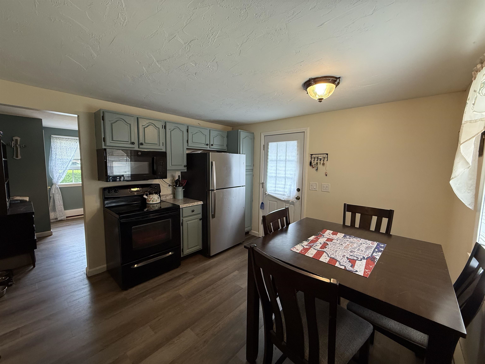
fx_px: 196
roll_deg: -0.6
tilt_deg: -5.0
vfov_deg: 85.7
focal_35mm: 14
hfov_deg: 102.1
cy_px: 182
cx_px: 242
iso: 200
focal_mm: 2.22
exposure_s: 1/60
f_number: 2.2
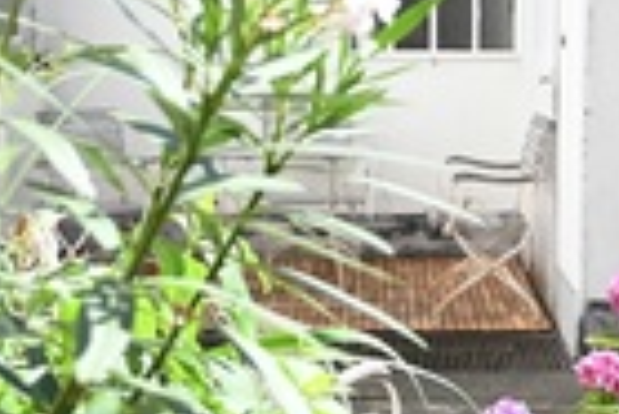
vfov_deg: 16.3
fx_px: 1429
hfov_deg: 24.4
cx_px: 374
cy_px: 62
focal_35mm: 83
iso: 2000
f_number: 4
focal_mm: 24
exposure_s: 1/8000
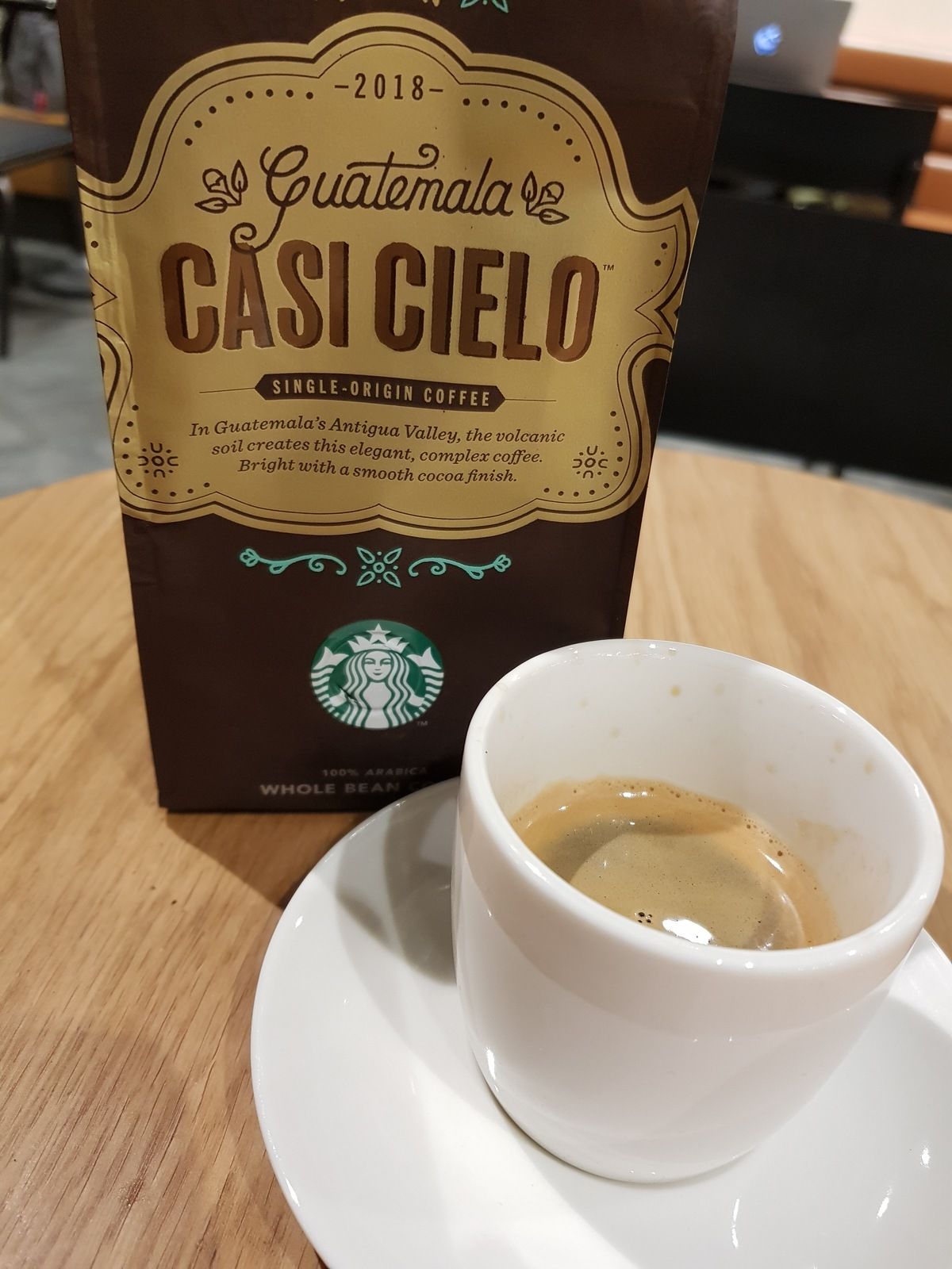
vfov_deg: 67.3
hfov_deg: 53.1
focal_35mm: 26
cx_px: 476
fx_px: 953
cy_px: 634
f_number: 1.7
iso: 250
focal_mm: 4.2
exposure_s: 1/33
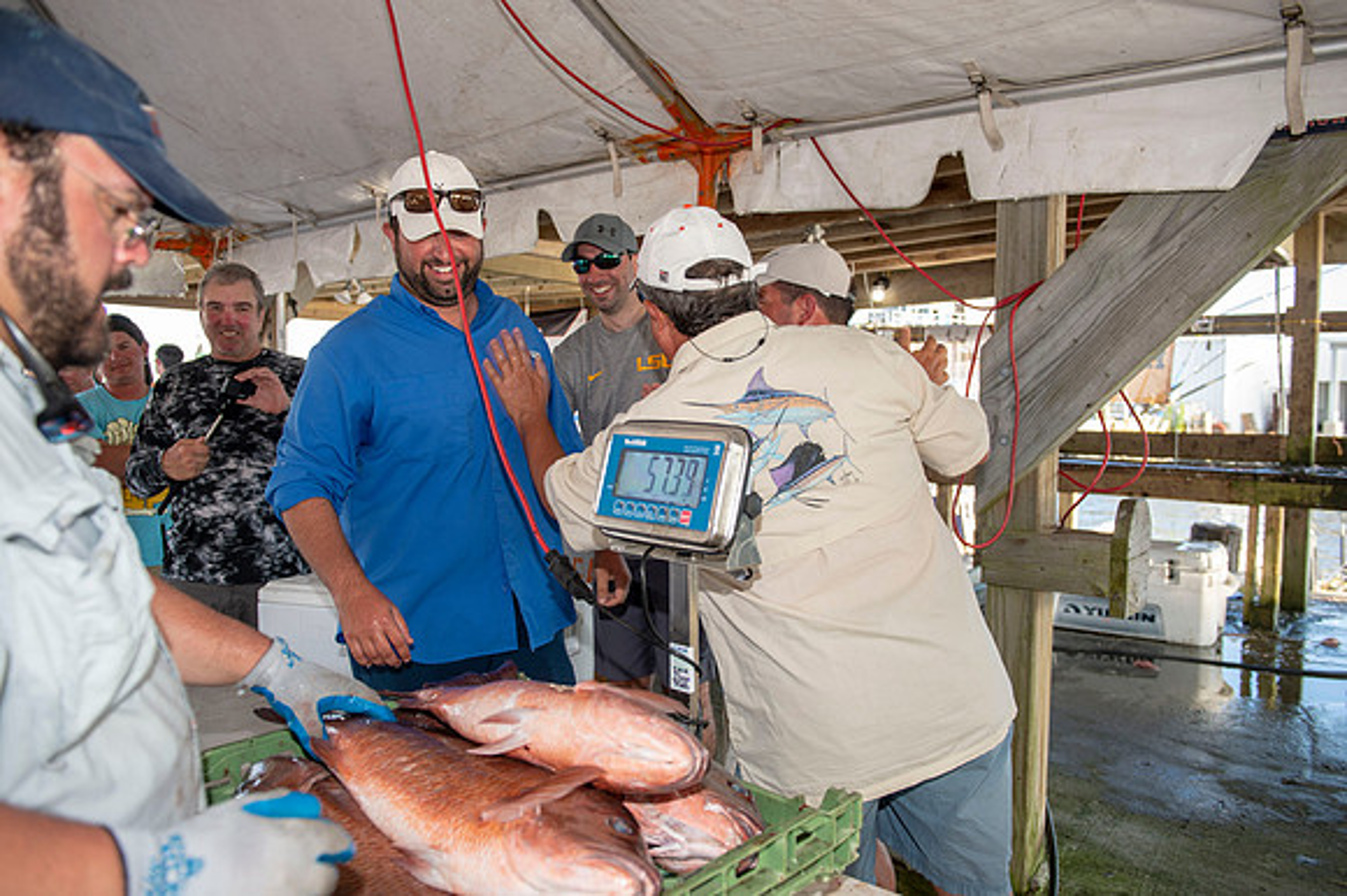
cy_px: 448
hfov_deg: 65.5
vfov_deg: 46.4
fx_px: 1047
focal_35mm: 28
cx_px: 674
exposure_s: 1/100
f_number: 3.5
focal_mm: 28
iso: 100
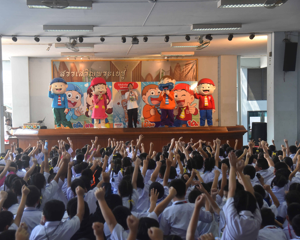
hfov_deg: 28.7
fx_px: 586
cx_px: 133
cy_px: 121
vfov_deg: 23.1
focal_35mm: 66
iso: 2500
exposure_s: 1/100
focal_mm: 58
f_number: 5
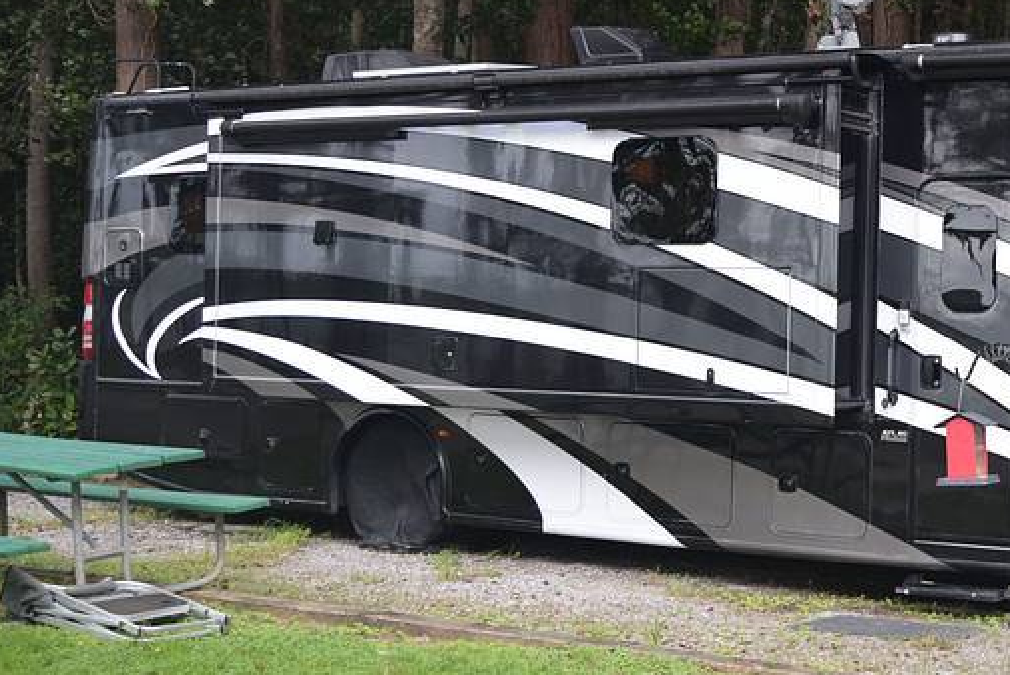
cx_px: 881
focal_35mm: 68
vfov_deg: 20.1
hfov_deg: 28.6
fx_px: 1909
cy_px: 293
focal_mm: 23
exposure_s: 1/60
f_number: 4
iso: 720
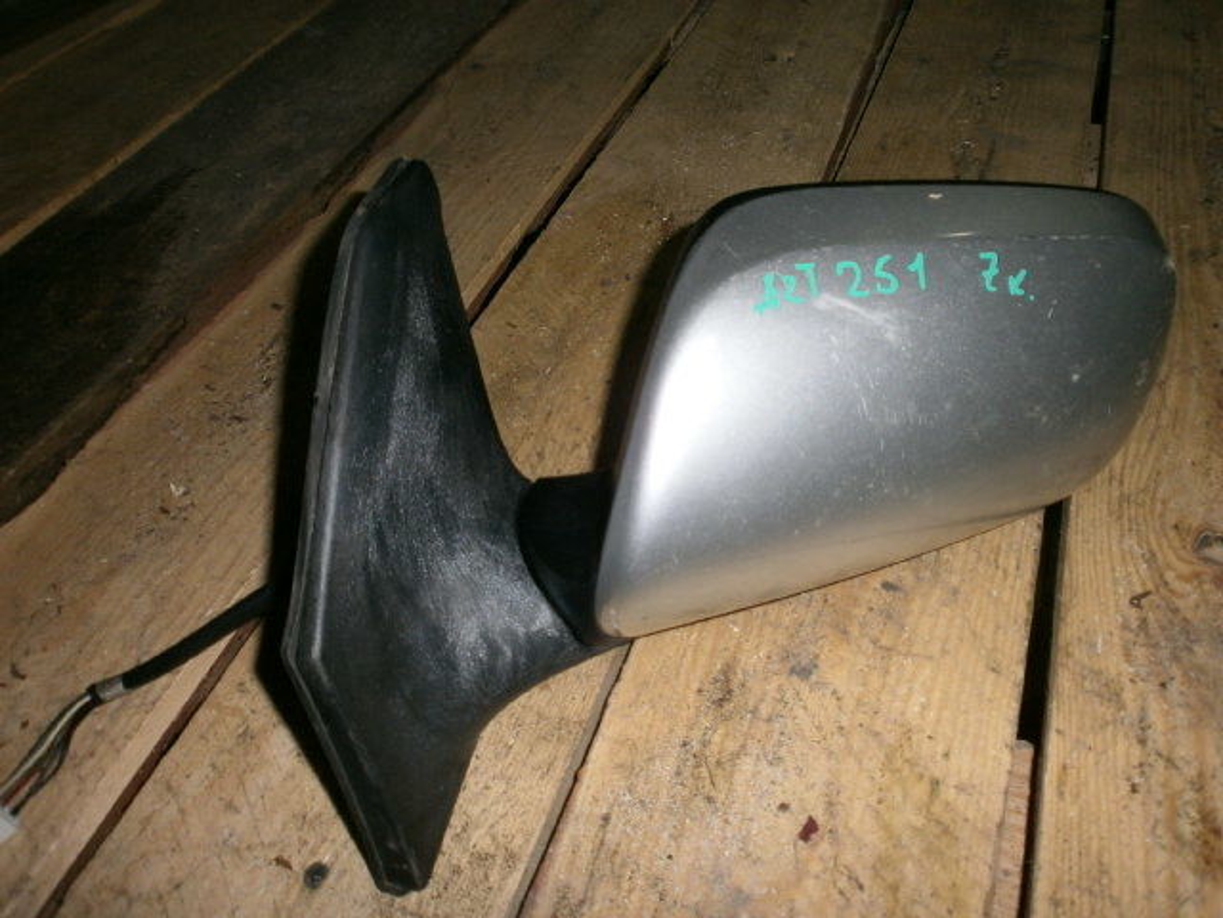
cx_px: 612
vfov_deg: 51.4
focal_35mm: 27
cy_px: 459
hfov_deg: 65.3
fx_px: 954
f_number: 2.9
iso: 125
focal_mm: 4.8
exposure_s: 1/30
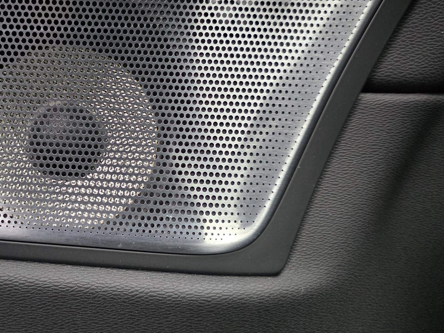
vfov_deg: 34.2
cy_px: 132
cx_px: 109
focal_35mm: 42
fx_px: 539
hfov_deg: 43.3
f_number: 1.7
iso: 1250
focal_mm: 6.3
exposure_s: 1/100
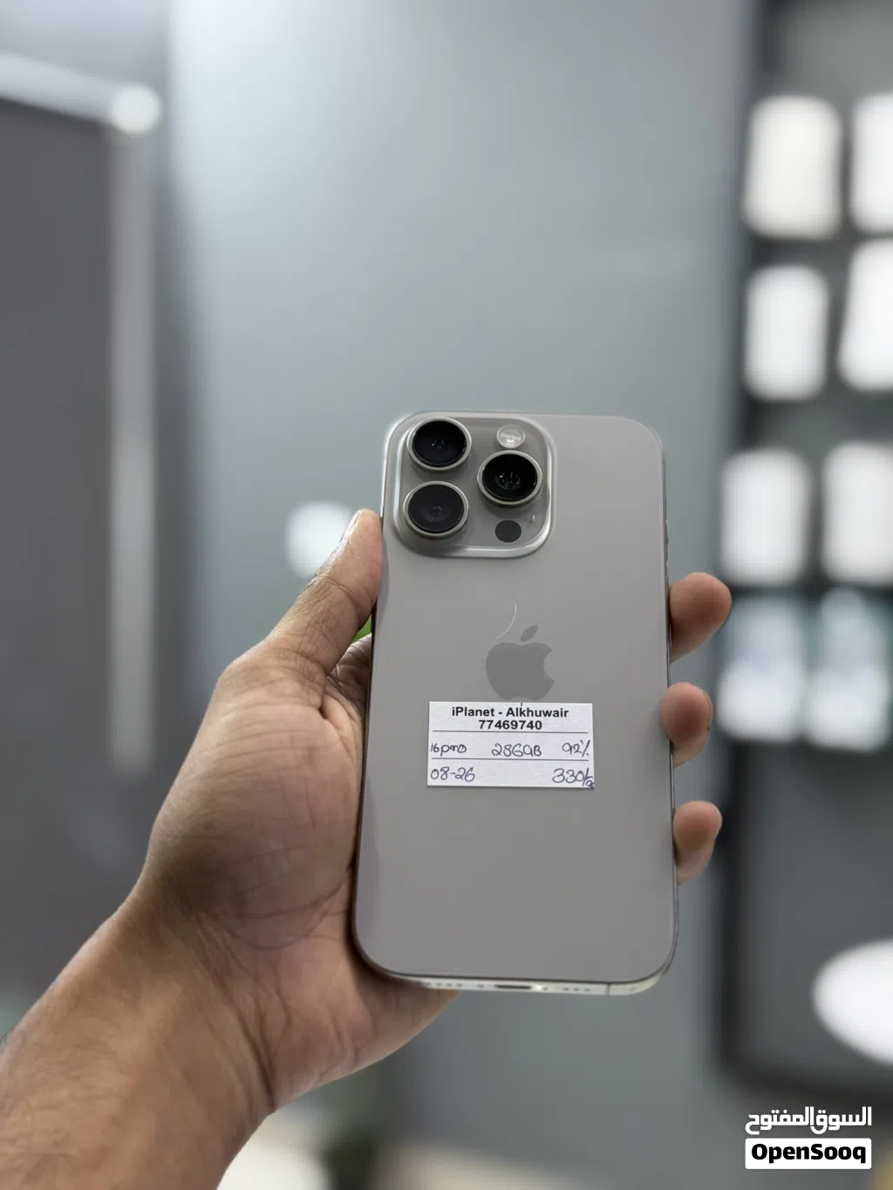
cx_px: 446
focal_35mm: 48
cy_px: 595
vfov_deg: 39.7
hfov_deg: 30.3
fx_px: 1651
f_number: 1.78
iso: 100
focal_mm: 6.76
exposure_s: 1/100
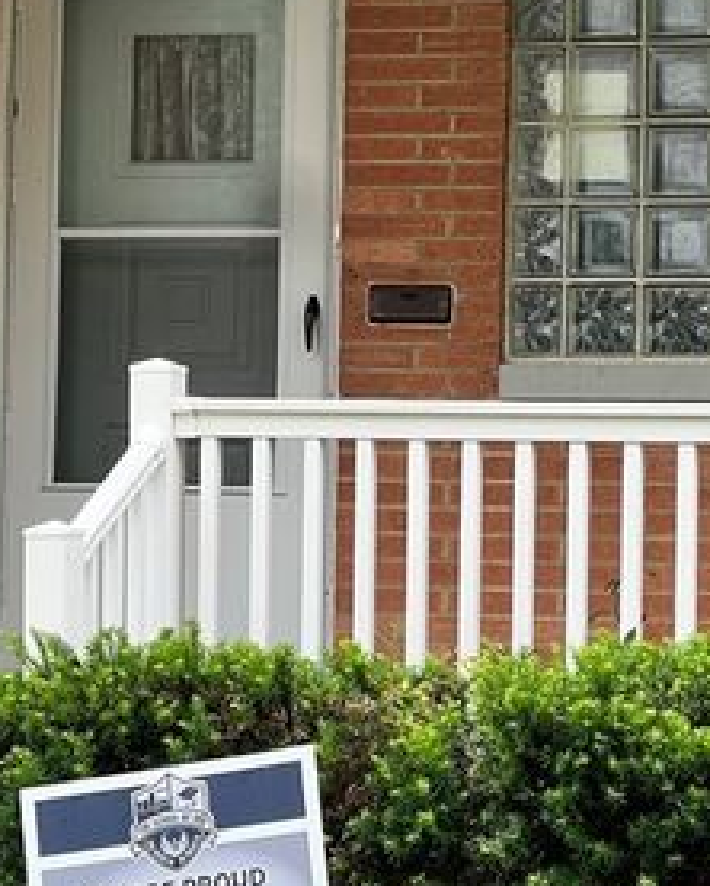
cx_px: 406
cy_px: 254
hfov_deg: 8.5
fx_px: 4749
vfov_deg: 10.6
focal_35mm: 181
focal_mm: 9
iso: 50
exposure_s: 1/121
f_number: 2.8
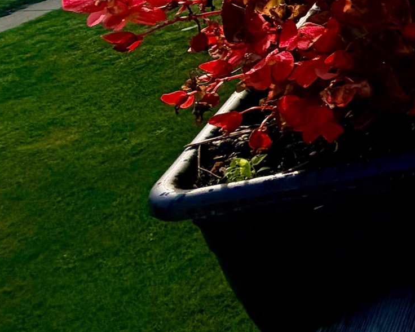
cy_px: -130
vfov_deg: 22.9
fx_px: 700
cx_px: 841
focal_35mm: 57
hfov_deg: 18.9
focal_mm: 2.22
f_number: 2.2
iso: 25
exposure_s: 1/1189
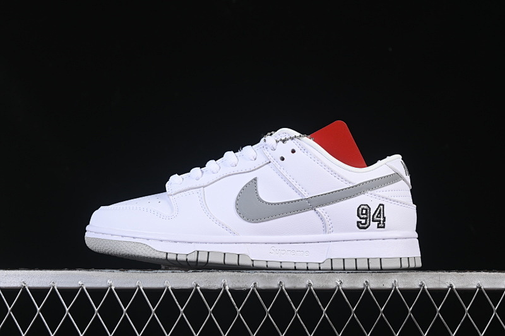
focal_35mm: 75
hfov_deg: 27.0
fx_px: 1052
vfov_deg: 18.2
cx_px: 252
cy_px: 168
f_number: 8
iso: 160
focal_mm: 50
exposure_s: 1/100
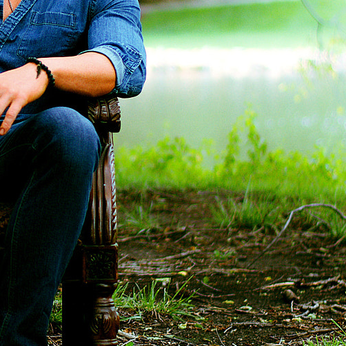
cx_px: -45
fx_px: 2296
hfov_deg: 8.5
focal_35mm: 203
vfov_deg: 8.6
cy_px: 125
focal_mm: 50
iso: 100
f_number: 1.8
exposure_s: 1/400
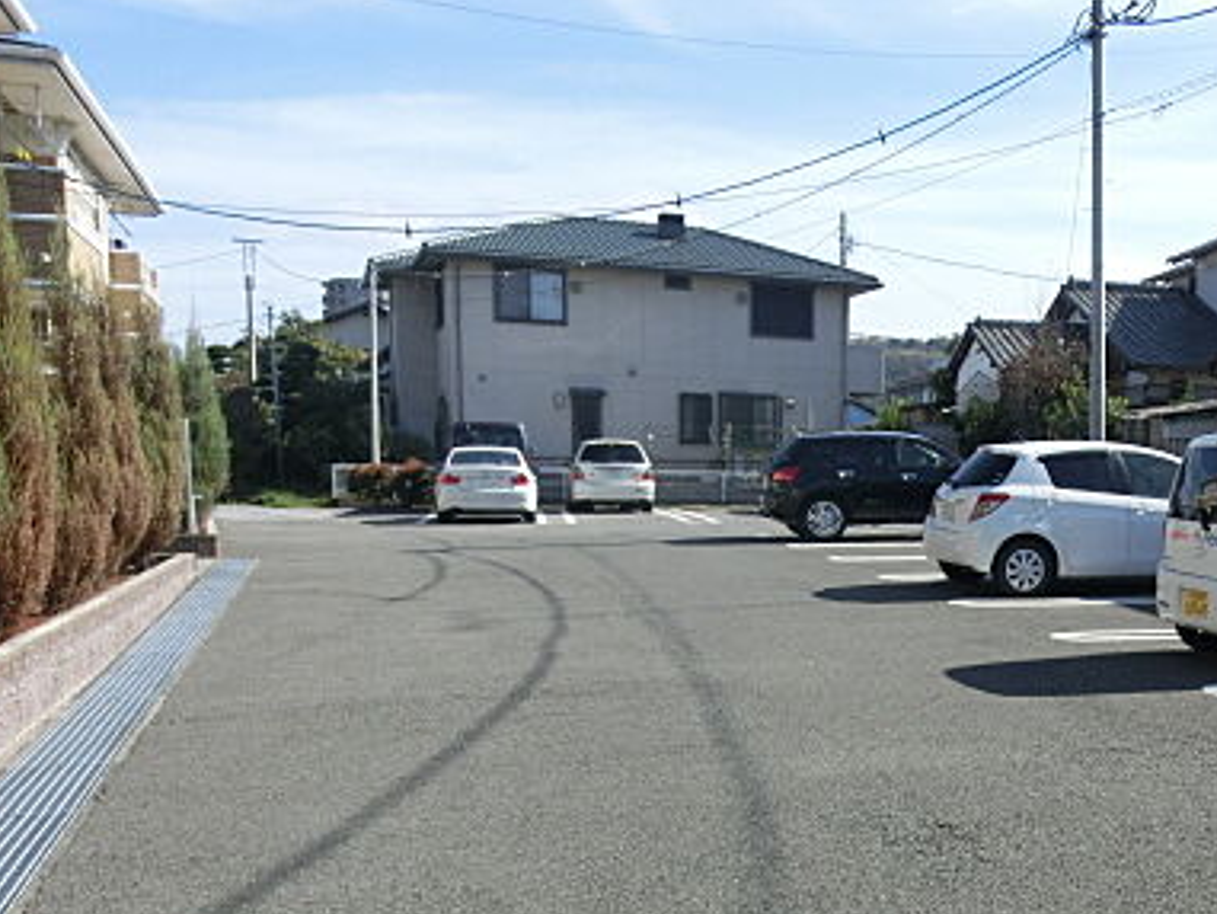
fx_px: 1477
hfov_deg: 42.7
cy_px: 678
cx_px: 977
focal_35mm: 42
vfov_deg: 33.7
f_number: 3.3
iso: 80
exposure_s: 1/800
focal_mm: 4.4
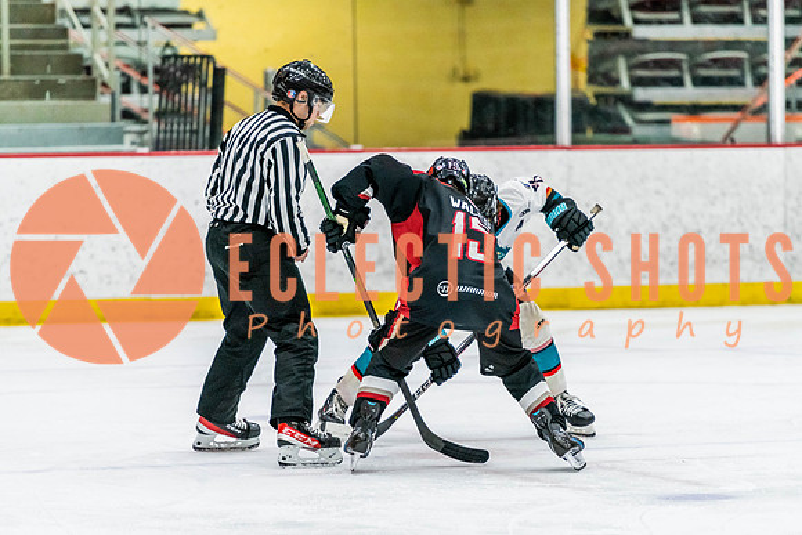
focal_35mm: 224
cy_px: 305
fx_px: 4997
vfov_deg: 6.1
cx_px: 457
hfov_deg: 9.2
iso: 2200
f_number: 2.8
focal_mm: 190
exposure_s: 1/640
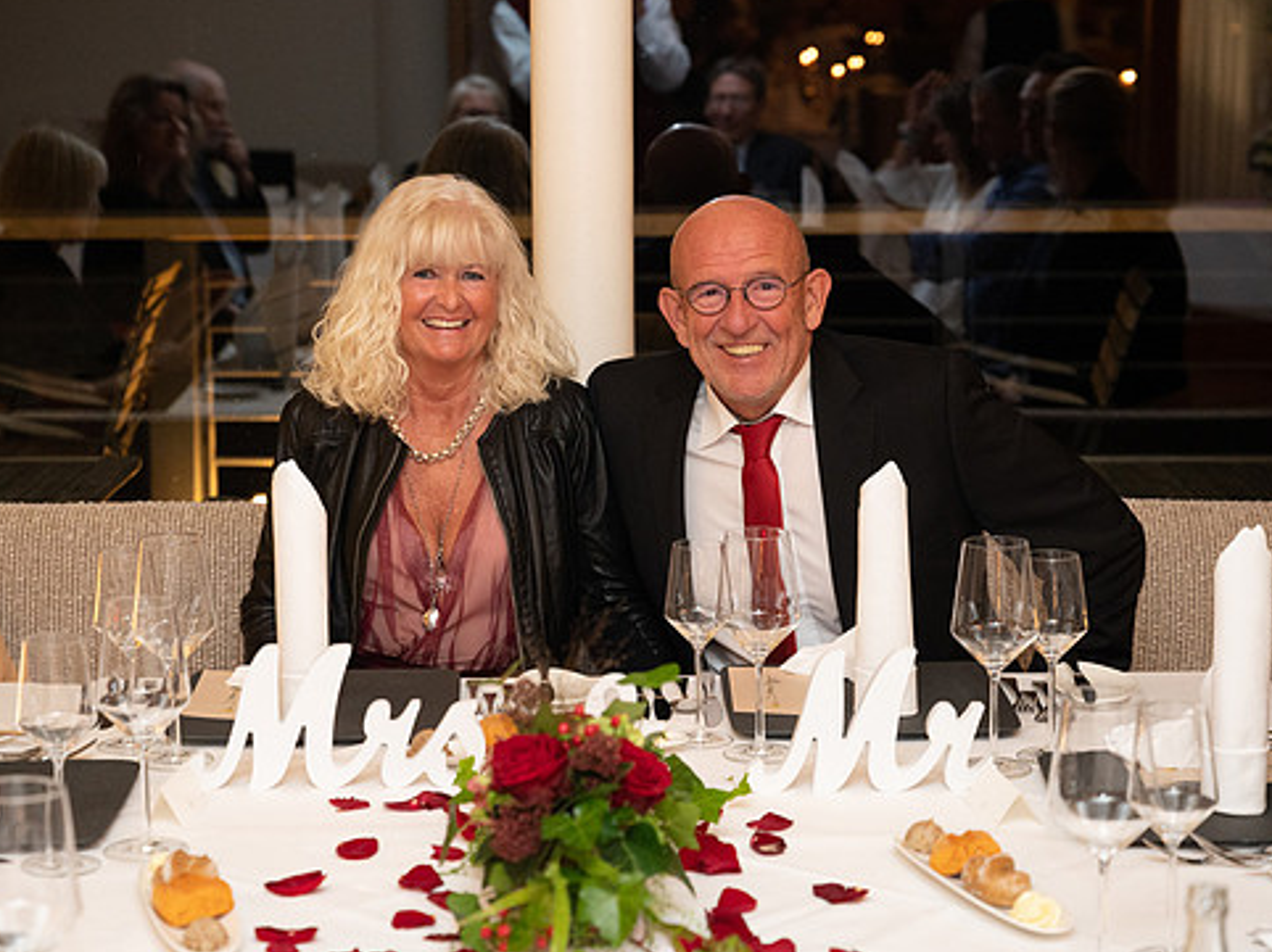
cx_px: 575
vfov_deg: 18.2
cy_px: 448
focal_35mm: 81
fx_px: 2975
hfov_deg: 24.1
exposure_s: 1/60
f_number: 4
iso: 5600
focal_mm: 70
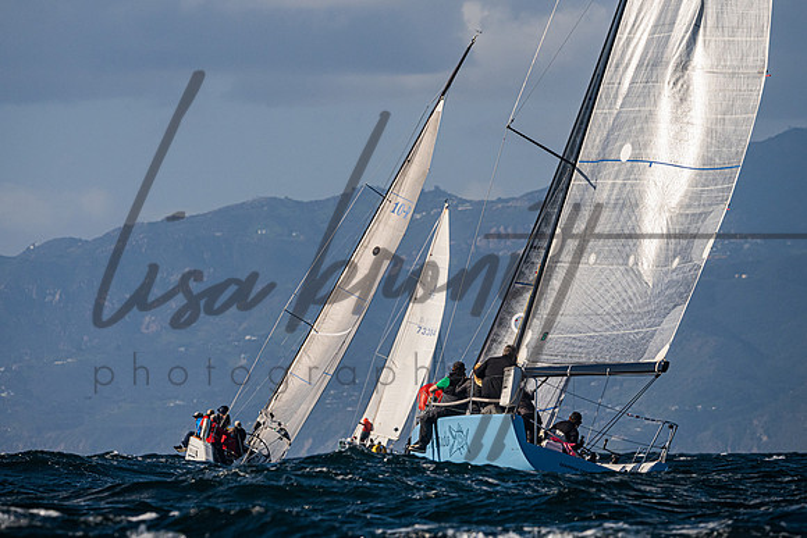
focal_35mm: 369
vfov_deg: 3.7
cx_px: 376
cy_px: 177
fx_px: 8270
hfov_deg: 5.6
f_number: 6.3
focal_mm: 270
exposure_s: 1/5000
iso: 320
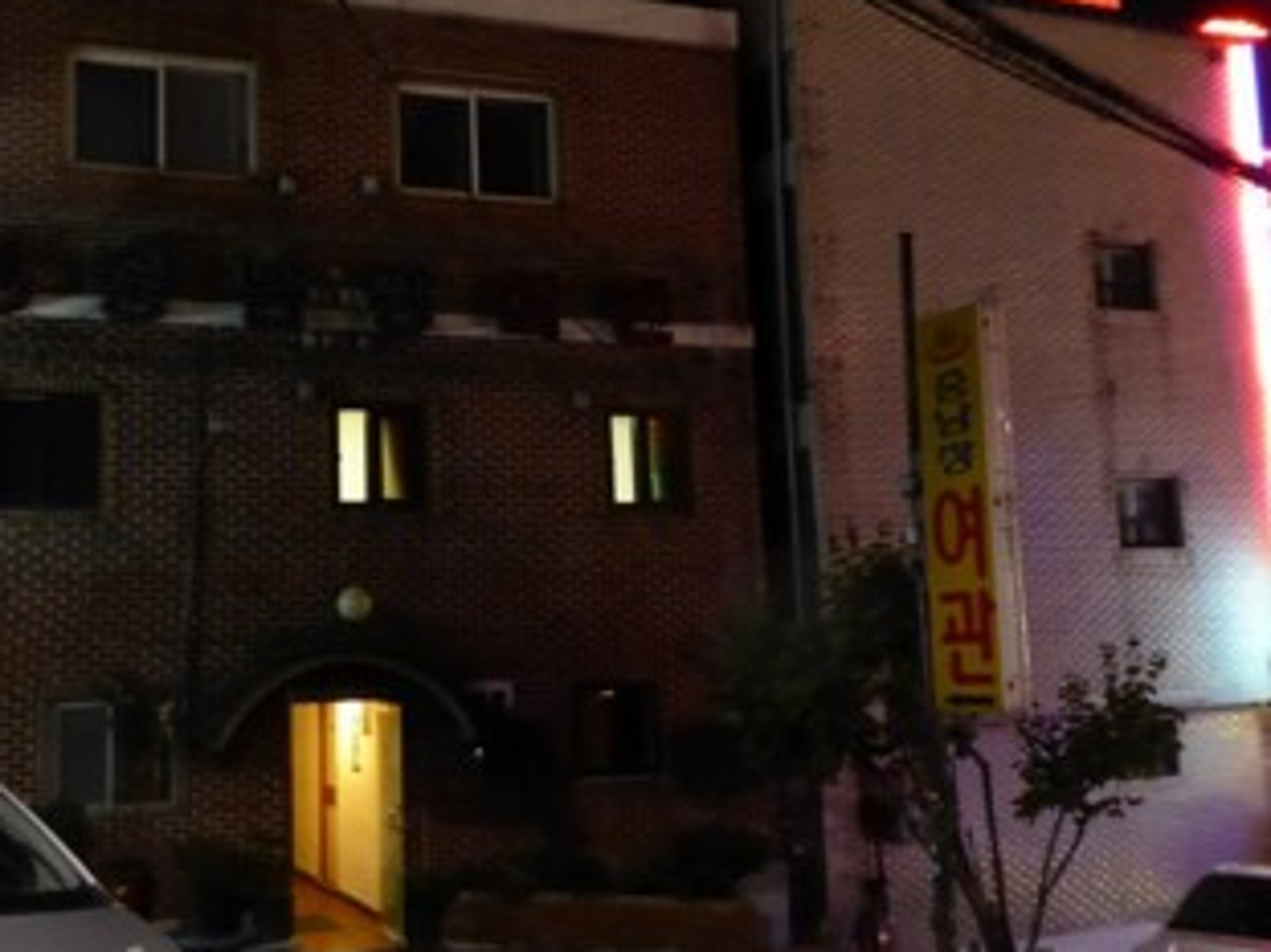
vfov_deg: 34.2
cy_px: 384
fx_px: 1542
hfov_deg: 44.7
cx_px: 556
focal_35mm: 42
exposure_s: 1/5
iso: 800
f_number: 3.5
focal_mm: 5
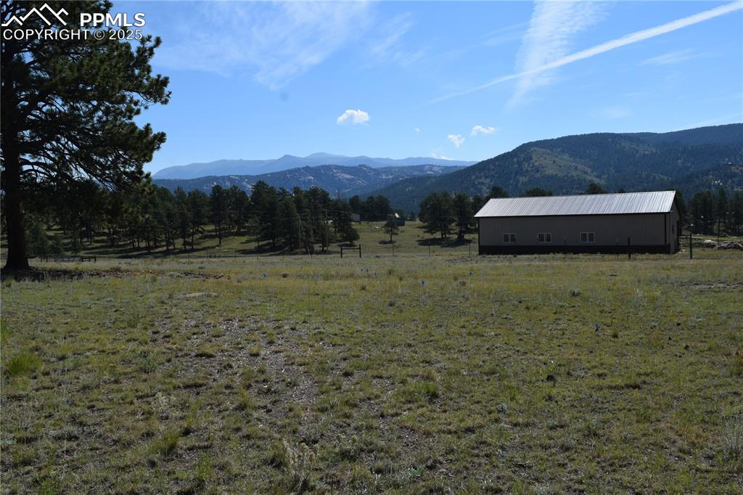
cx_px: 372
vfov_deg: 39.9
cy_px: 248
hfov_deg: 57.2
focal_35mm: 33
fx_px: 681
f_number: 10
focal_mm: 22
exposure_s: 1/400
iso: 200
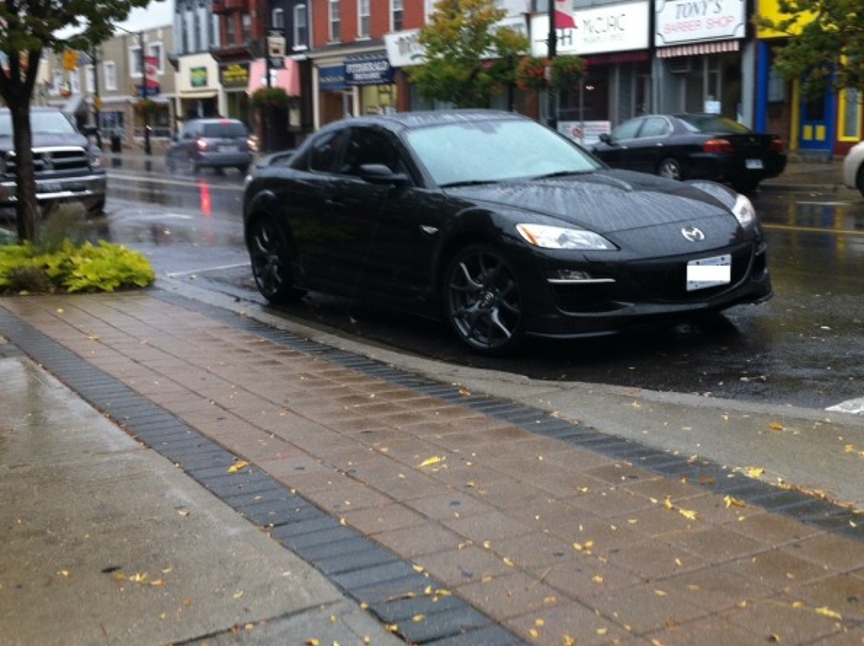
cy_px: 269
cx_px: 486
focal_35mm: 47
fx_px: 1172
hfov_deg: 40.4
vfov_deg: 30.8
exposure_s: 1/60
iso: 80
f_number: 2.8
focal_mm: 3.9
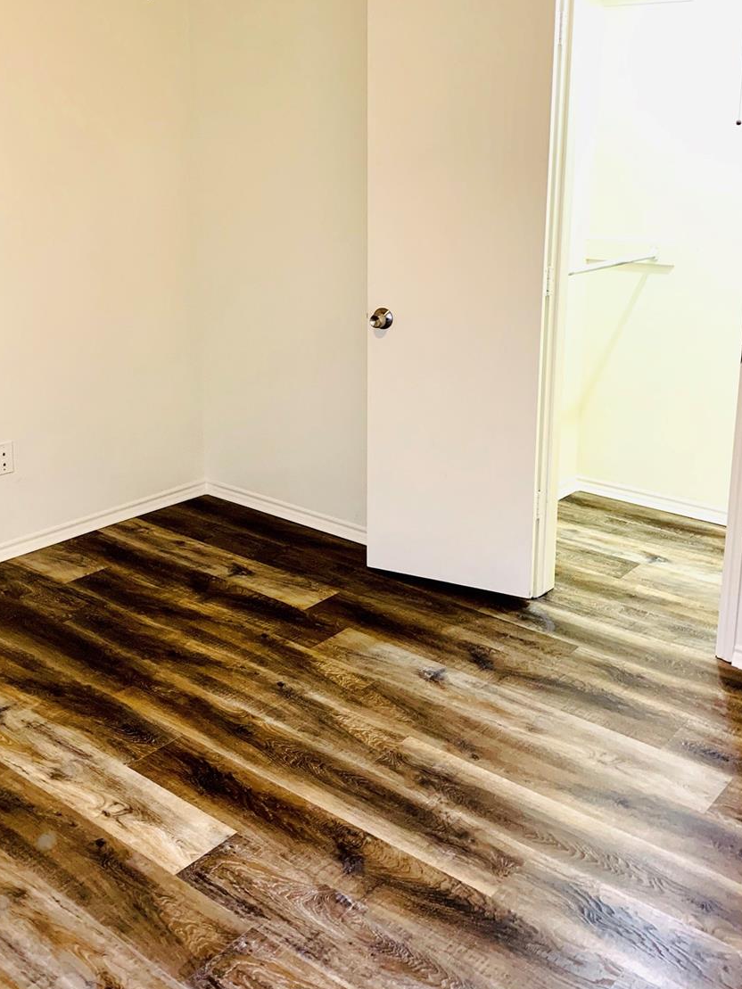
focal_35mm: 36
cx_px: 390
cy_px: 410
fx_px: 1029
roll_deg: +0.0
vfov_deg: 51.1
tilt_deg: -12.6
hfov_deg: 39.7
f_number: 1.8
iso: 200
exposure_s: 1/60
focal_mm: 4.25
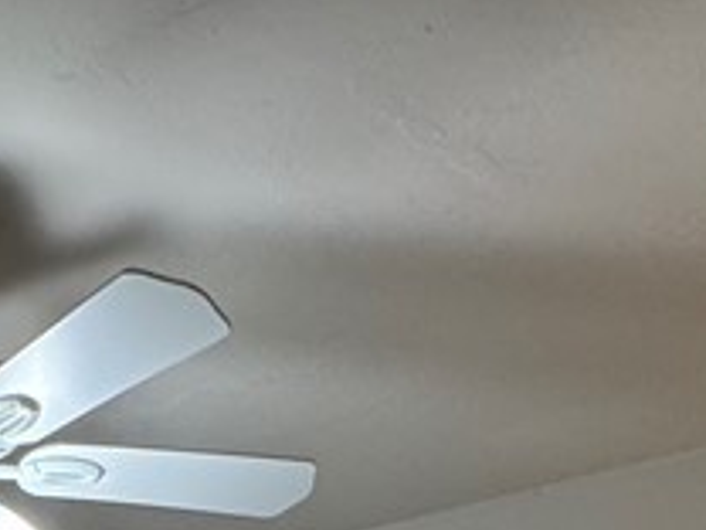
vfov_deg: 14.4
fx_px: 1407
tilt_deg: -11.5
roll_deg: +2.0
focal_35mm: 69
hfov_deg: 26.6
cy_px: 1264
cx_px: -10
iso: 200
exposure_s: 1/120
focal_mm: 2.22
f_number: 2.2
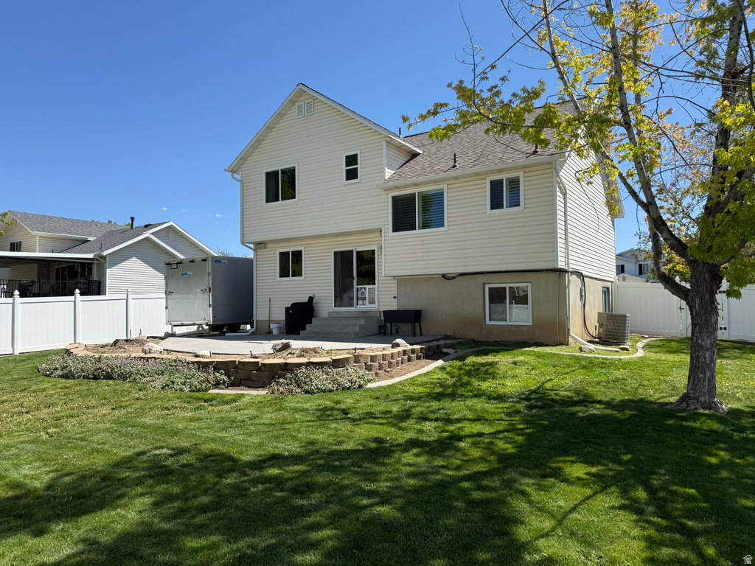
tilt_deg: +3.5
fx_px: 523
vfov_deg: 56.8
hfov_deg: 71.6
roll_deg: -0.1
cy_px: 283
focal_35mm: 24
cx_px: 378
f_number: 1.78
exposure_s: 1/3759
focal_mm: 6.76
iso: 80
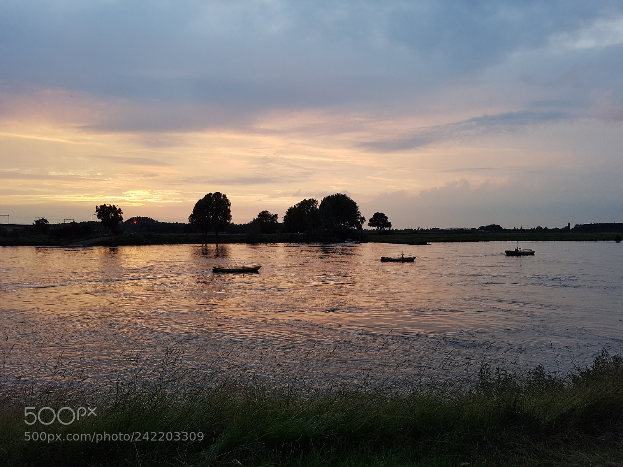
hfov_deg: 67.3
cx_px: 312
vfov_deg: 53.1
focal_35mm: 26
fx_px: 468
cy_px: 234
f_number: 1.7
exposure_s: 1/174
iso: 50
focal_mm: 4.2
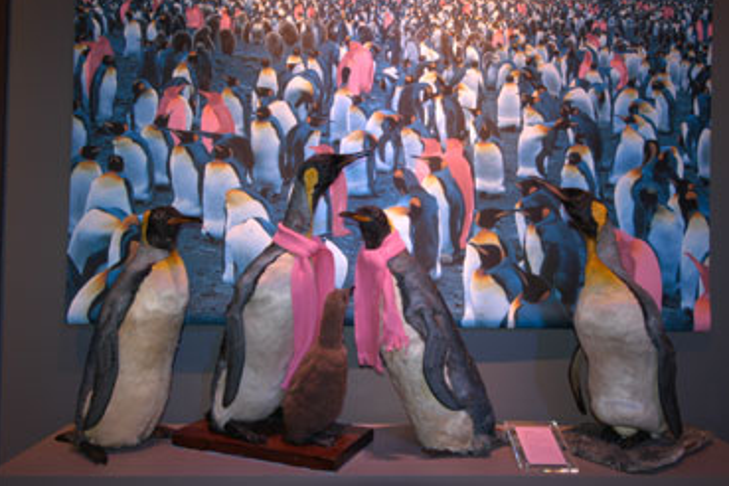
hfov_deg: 69.3
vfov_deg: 49.5
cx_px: 389
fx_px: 526
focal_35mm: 26
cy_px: 235
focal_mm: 16
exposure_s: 3
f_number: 11
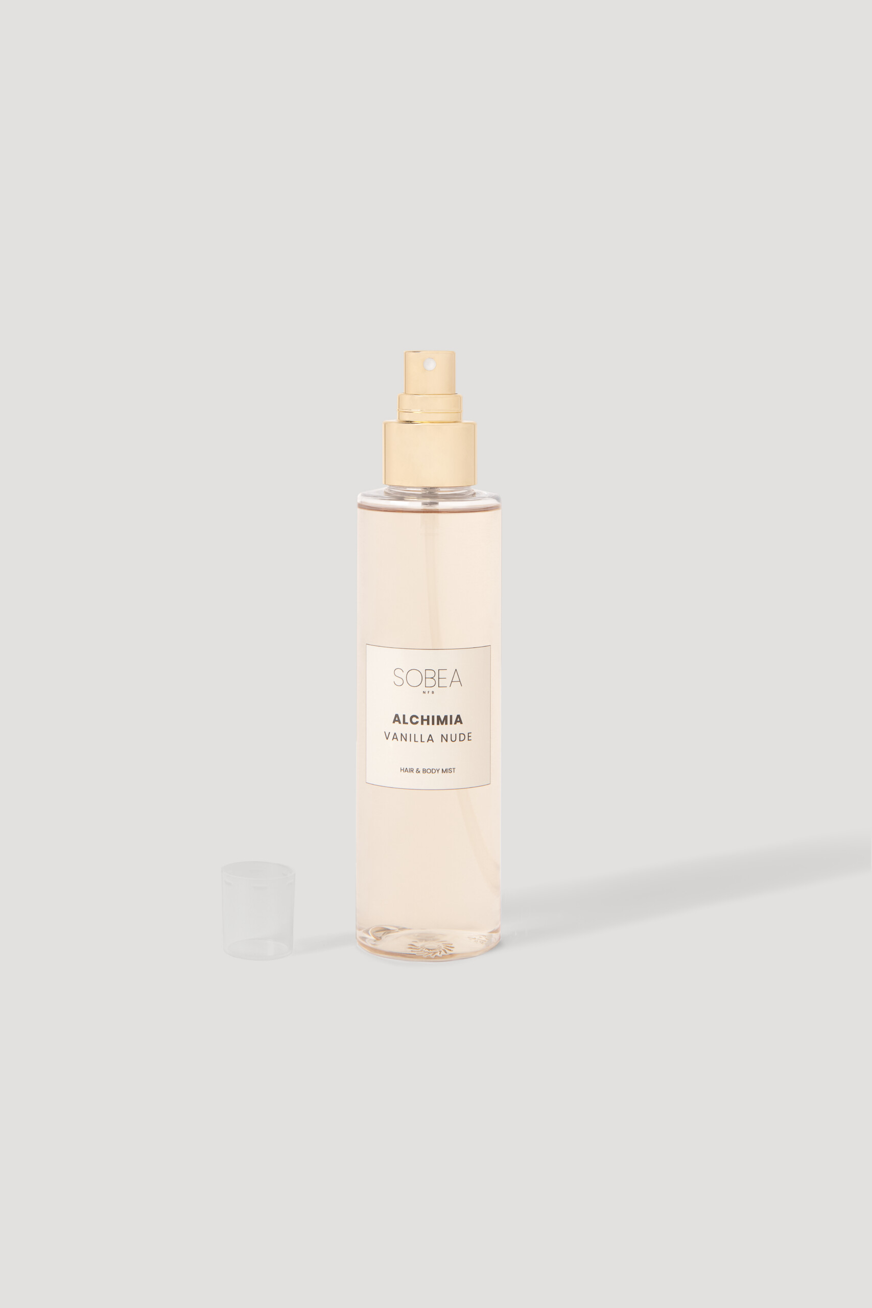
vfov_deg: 28.8
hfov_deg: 19.5
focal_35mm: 70
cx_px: 436
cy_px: 654
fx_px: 2543
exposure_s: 1/125
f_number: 20
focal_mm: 70
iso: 200
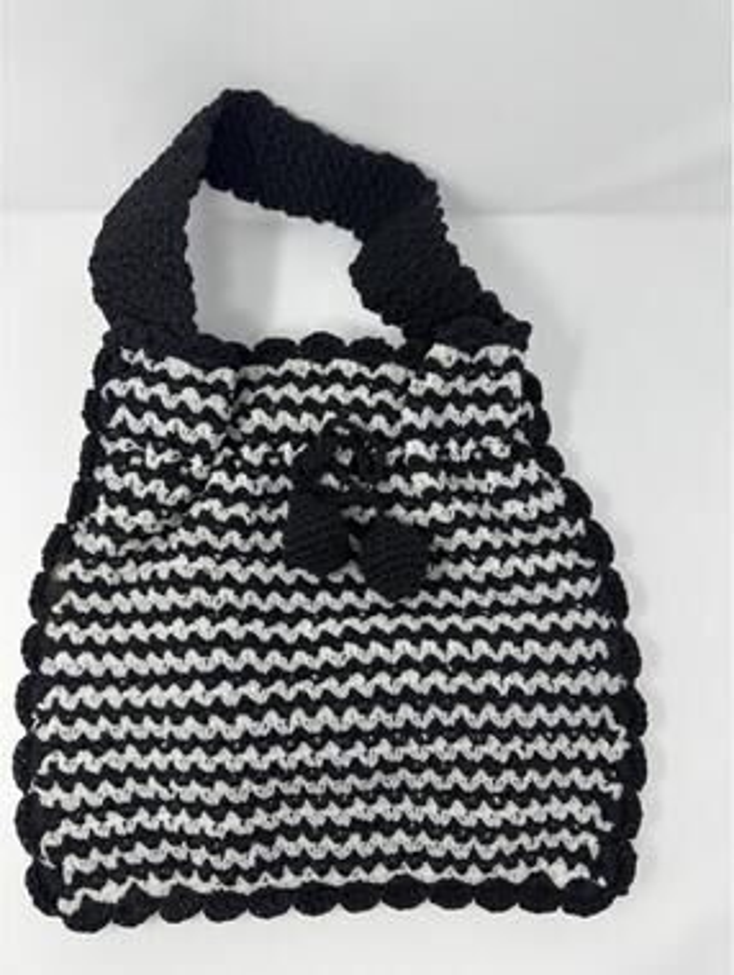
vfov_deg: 71.5
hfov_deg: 56.9
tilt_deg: -74.7
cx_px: 367
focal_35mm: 24
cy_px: 488
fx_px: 677
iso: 64
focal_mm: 6.76
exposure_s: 1/120
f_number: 1.78
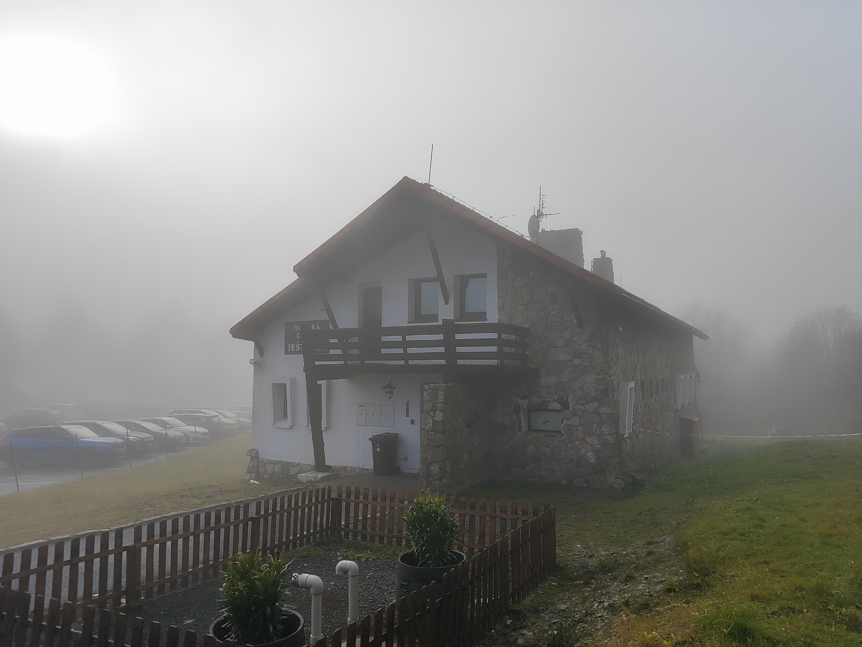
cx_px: 431
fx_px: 598
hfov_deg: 71.6
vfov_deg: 56.8
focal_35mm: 24
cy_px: 324
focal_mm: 5.89
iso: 50
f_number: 1.89
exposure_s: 1/1282
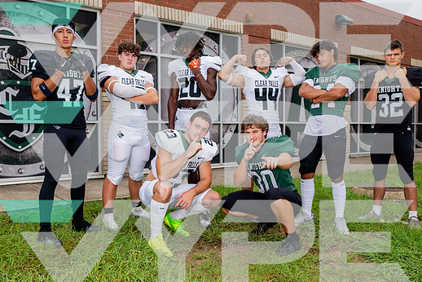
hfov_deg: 53.1
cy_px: 145
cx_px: 209
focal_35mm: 36
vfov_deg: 36.9
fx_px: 422
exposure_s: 1/320
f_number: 7.1
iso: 125
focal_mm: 32
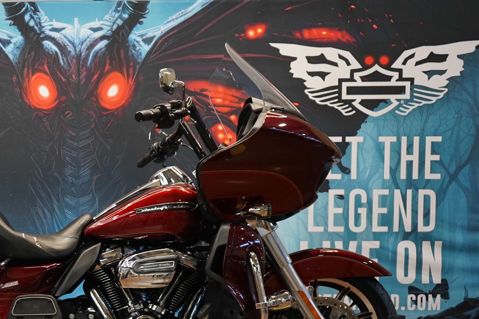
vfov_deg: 26.2
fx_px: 665
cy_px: 284
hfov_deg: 37.2
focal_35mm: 50
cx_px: 54
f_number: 4
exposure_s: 1/160
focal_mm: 28
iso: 1000
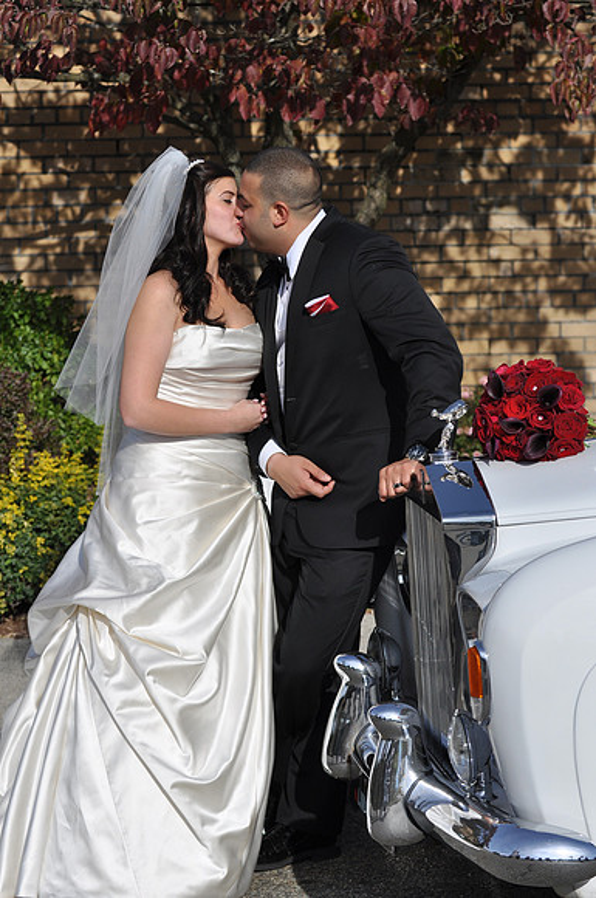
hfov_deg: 13.0
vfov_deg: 19.5
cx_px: 298
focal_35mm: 105
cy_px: 449
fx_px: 2615
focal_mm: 70
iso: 200
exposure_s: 1/3200
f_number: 2.8
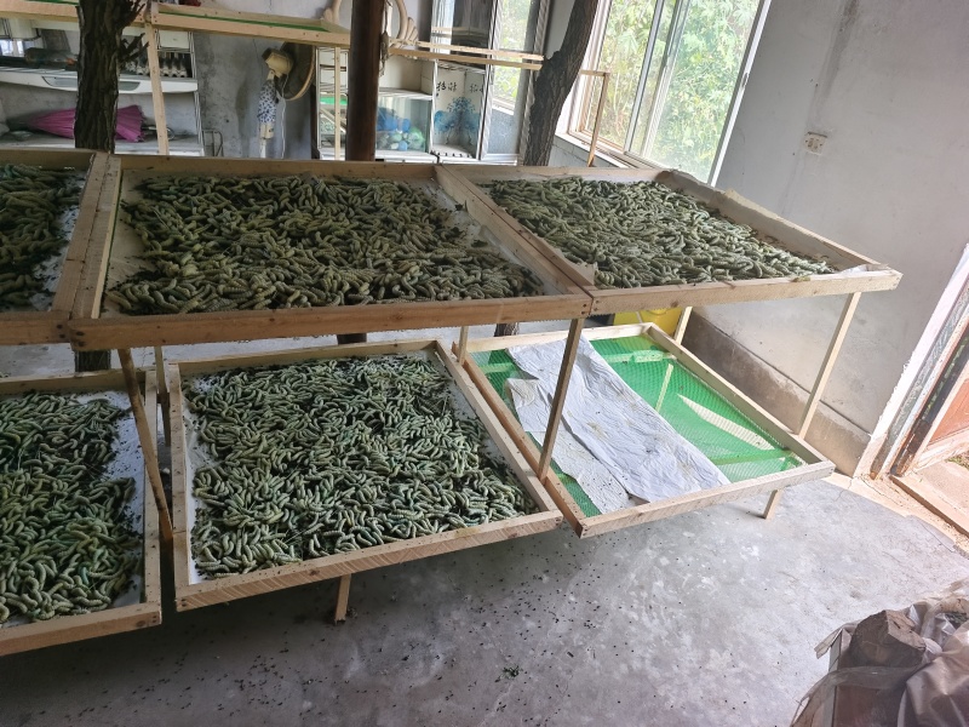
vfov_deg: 58.9
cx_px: 484
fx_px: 644
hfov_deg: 73.9
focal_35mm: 23
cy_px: 364
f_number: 1.68
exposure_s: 1/307
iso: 50
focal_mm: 6.45
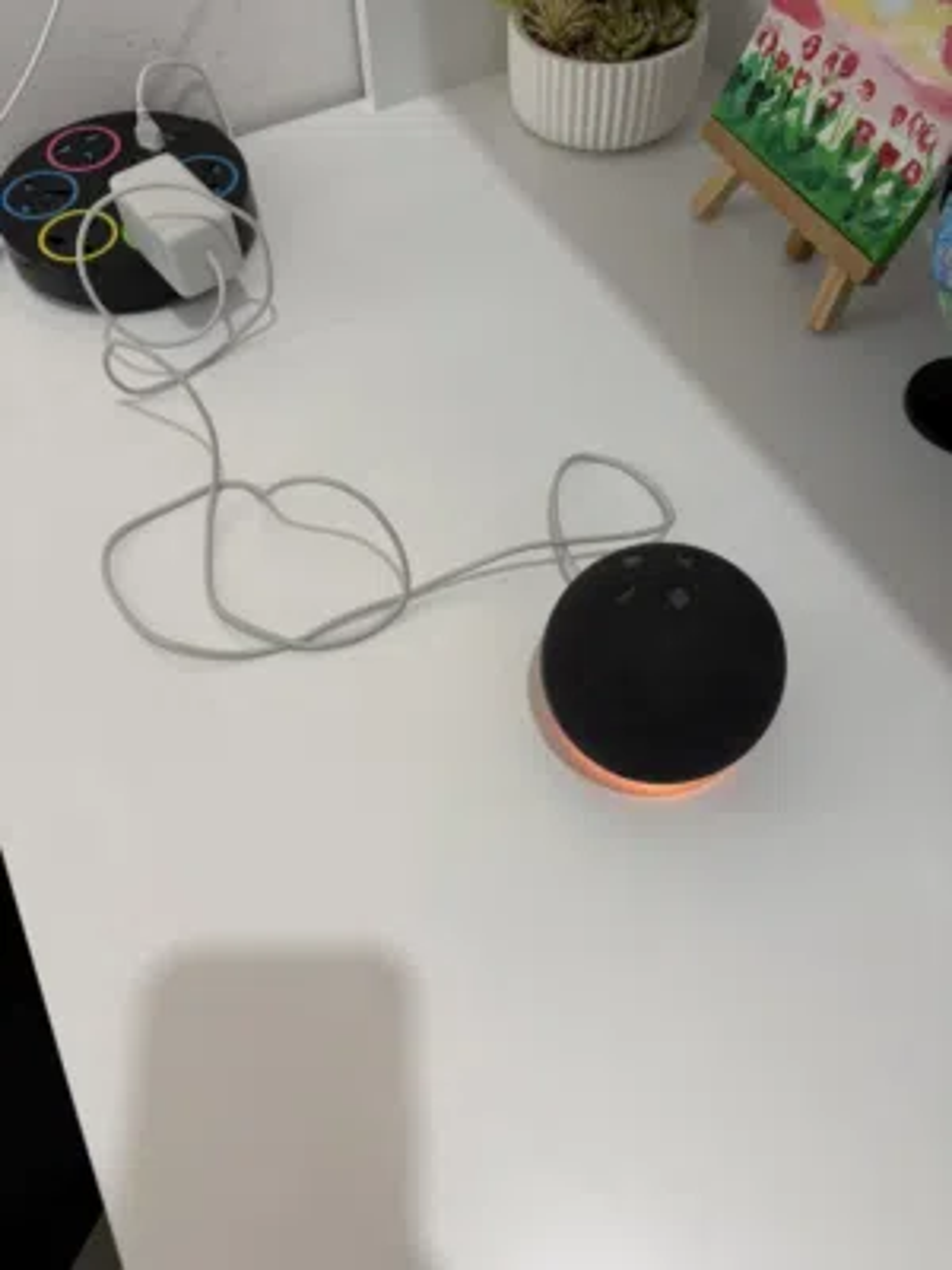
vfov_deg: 67.3
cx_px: 476
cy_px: 635
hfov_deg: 53.1
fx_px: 953
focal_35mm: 26
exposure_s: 1/50
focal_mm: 5.96
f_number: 1.6
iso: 125
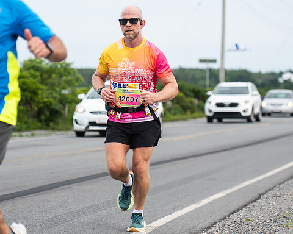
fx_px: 1344
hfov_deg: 12.4
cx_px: 91
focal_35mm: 155
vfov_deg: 10.0
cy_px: 133
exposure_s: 1/800
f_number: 4
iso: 500
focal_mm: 95
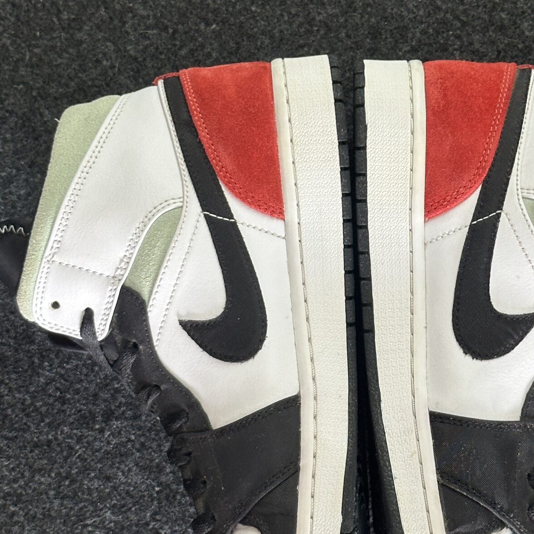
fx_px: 1606
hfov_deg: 18.8
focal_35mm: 92
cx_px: 359
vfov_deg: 18.8
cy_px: 341
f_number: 1.78
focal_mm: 6.86
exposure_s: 1/50
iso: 125
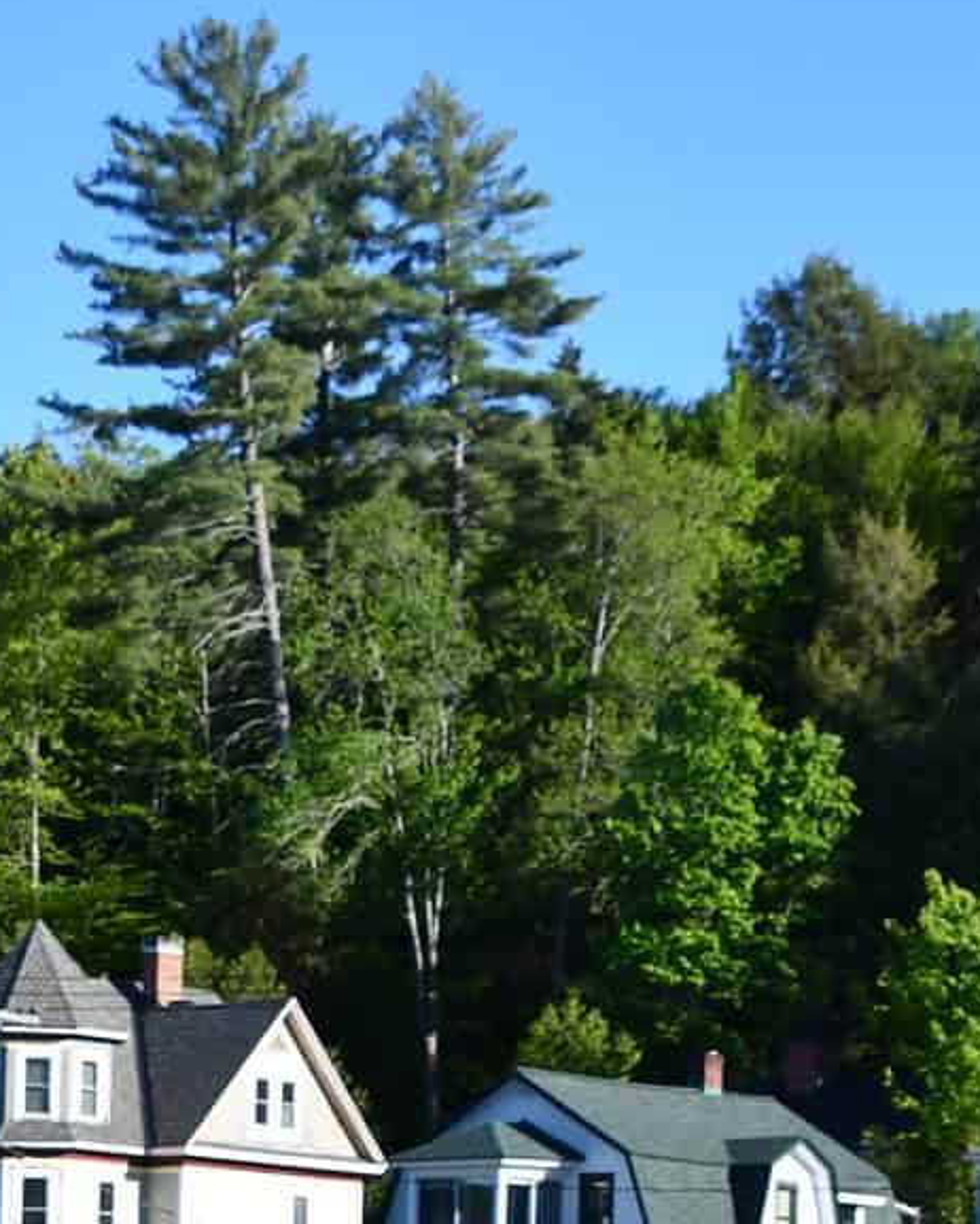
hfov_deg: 9.9
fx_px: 5653
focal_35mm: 156
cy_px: 1331
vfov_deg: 12.2
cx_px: 59
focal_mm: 32
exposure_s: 1/250
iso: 100
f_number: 8
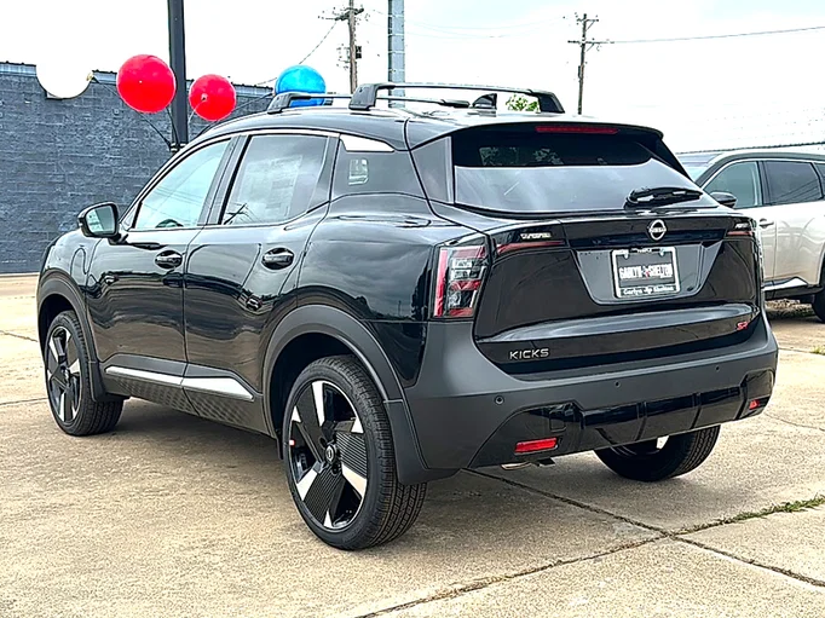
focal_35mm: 38
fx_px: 905
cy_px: 303
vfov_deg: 37.7
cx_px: 411
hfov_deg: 49.0
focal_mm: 6.86
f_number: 1.78
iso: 80
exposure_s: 1/904
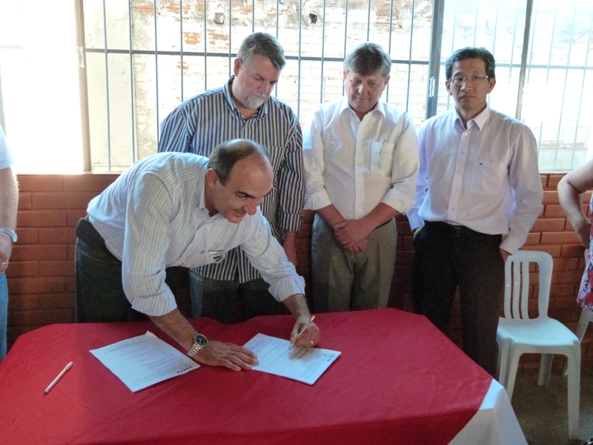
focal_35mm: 31
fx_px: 531
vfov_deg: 45.4
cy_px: 222
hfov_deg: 58.4
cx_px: 296
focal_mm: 5.4
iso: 800
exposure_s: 1/50
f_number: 3
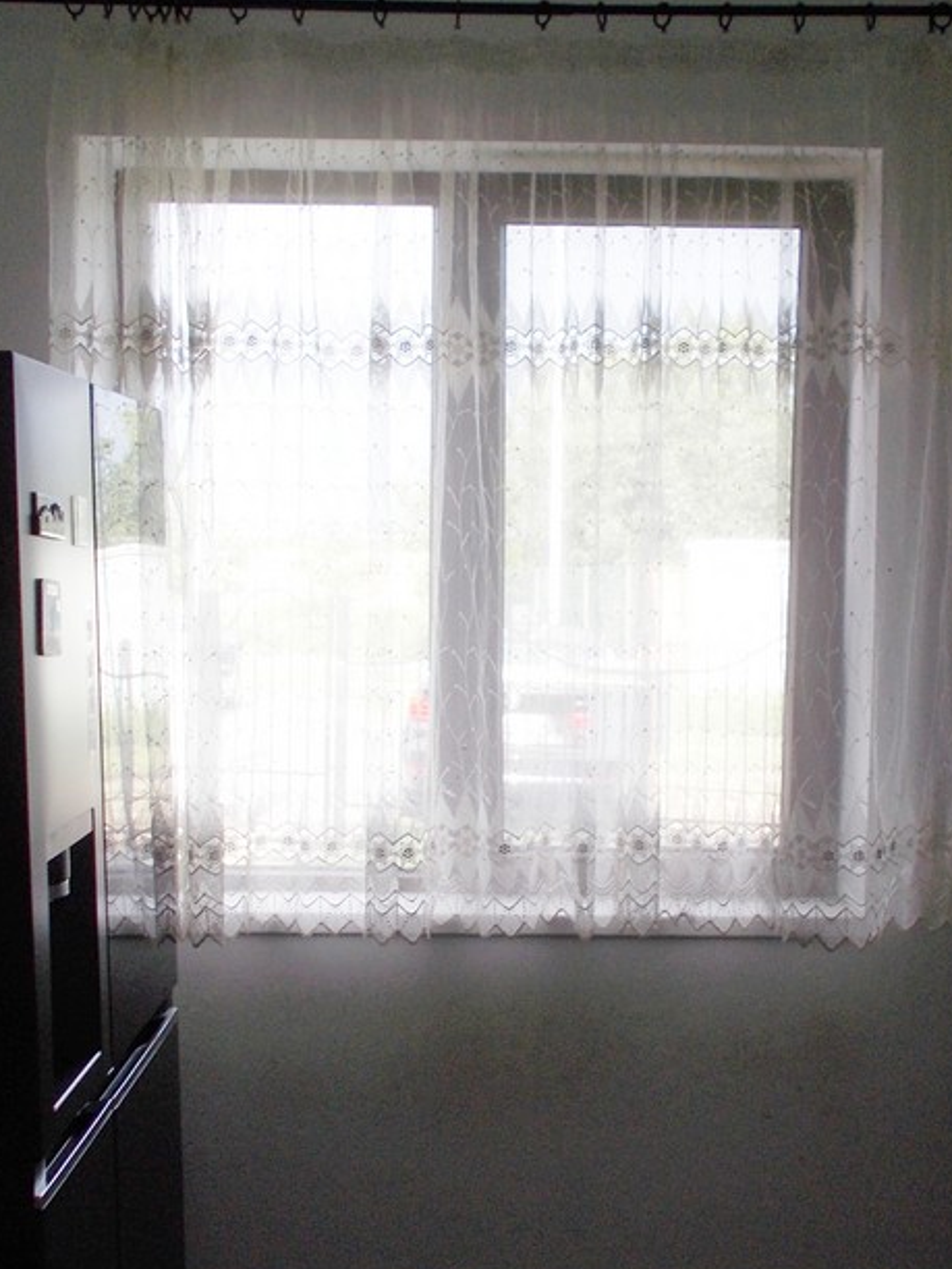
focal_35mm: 51
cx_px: 566
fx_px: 1870
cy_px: 699
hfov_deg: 28.5
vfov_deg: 37.5
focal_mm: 4.6
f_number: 3.2
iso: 80
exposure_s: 1/80
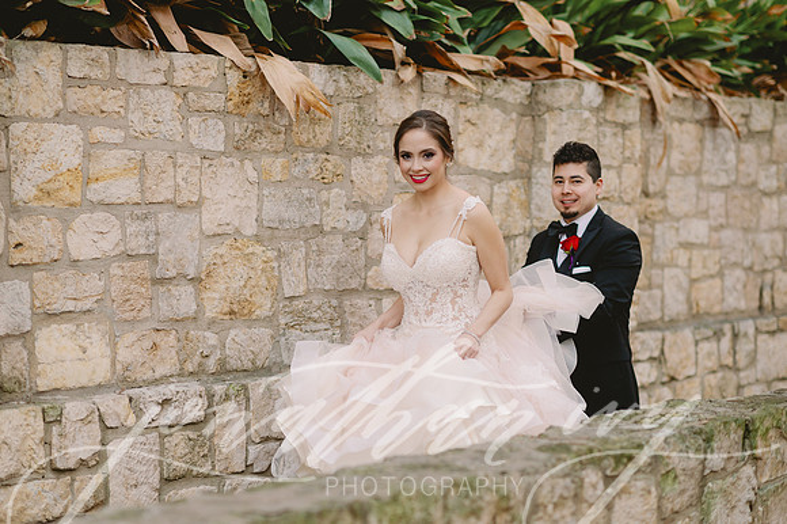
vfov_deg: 16.1
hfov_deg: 23.9
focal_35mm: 85
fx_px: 1857
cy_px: 262
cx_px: 394
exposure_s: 1/400
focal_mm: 85
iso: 320
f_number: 2.2
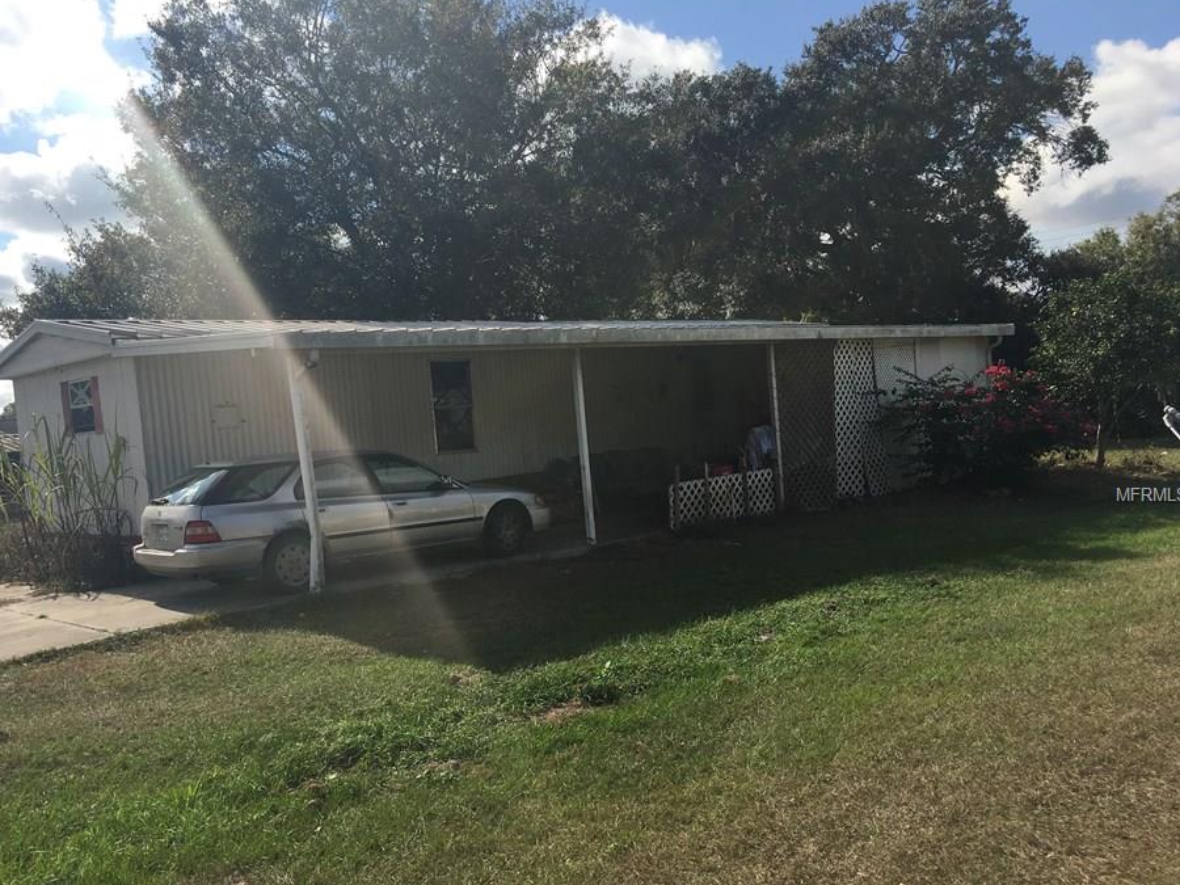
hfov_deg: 55.2
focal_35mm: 33
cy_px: 496
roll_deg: +1.7
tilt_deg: -2.9
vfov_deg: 42.9
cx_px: 524
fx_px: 1125
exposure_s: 1/1876
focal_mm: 4.15
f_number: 2.2
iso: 25
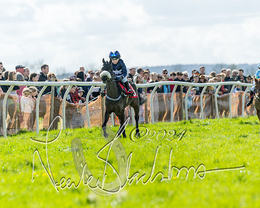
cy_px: 113
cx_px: 135
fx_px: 2351
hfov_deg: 6.3
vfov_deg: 5.1
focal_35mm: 306
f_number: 4
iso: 400
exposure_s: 1/4000
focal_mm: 200
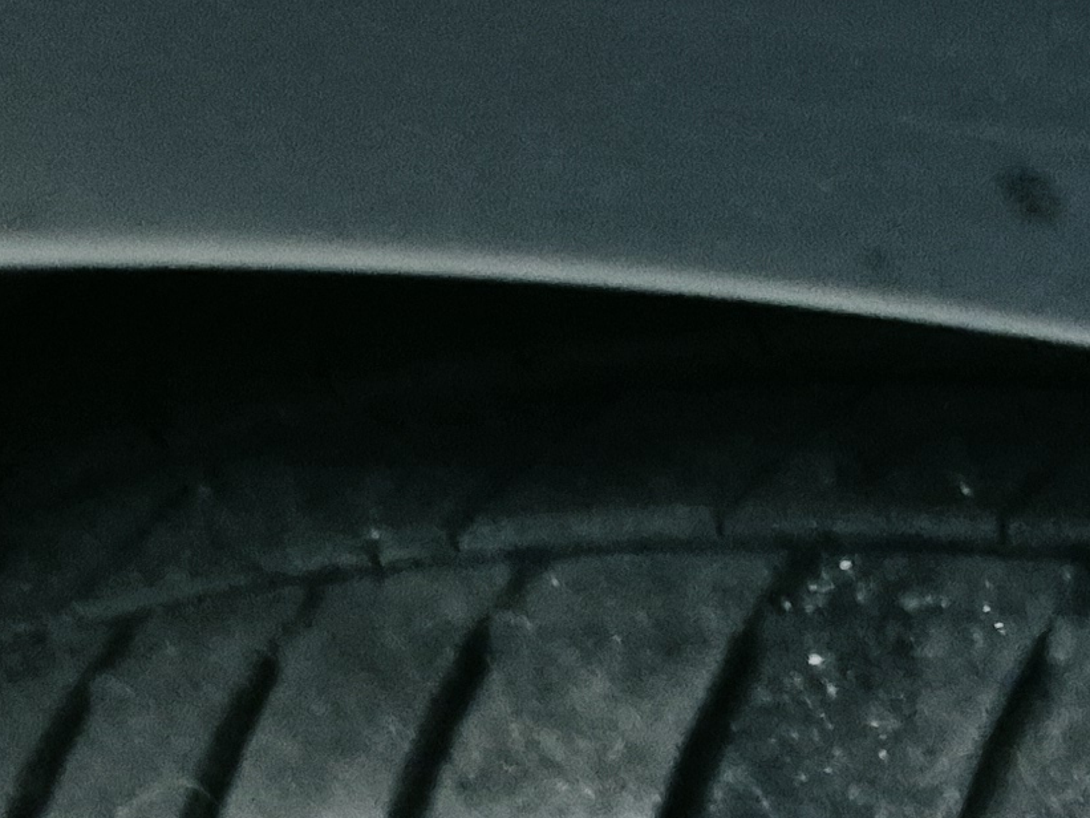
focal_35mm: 112
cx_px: 1452
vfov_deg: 11.4
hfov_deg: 16.5
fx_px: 3527
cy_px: 1821
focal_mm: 5.4
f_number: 1.8
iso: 640
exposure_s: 1/60
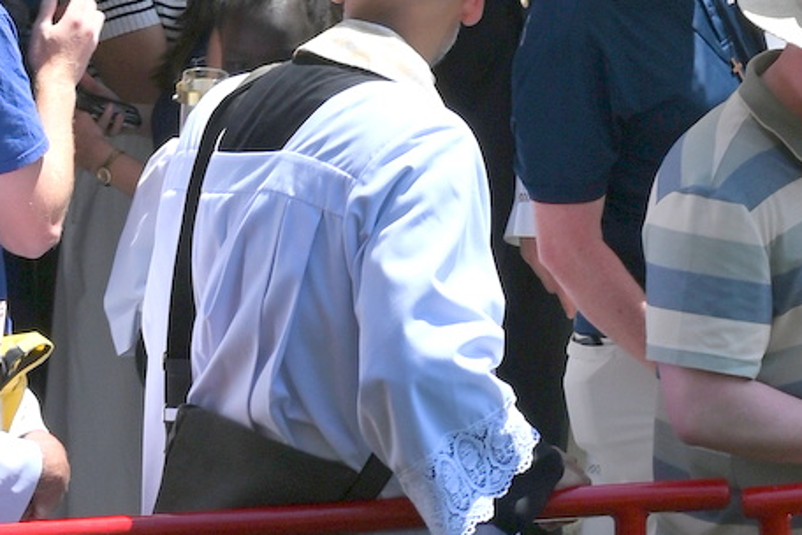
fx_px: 5079
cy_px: -5
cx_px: 948
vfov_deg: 6.0
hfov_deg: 8.9
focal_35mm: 228
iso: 100
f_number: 13
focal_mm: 65
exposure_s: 1/125
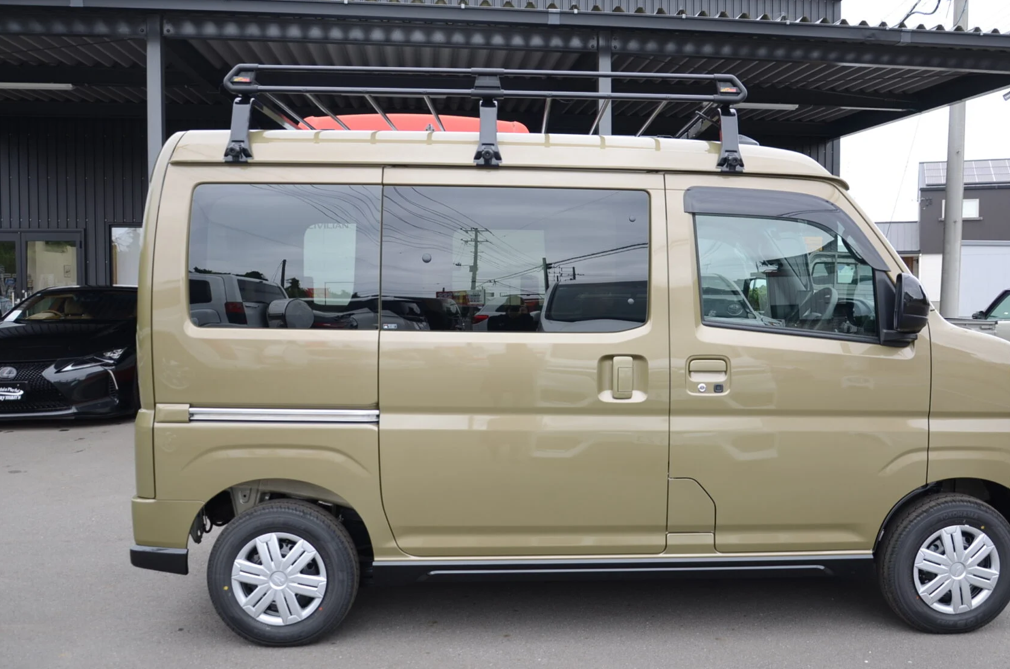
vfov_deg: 42.2
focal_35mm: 31
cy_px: 324
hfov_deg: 60.2
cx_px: 559
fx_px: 868
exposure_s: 1/80
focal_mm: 18
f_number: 4.5
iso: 100
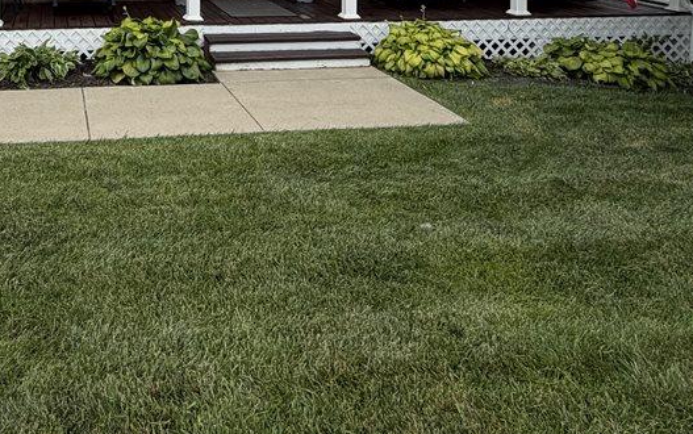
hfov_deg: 50.8
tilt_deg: +0.1
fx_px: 680
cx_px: 143
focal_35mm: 36
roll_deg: +0.4
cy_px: -99
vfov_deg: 29.8
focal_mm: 2.22
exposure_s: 1/770
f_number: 2.2
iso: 40
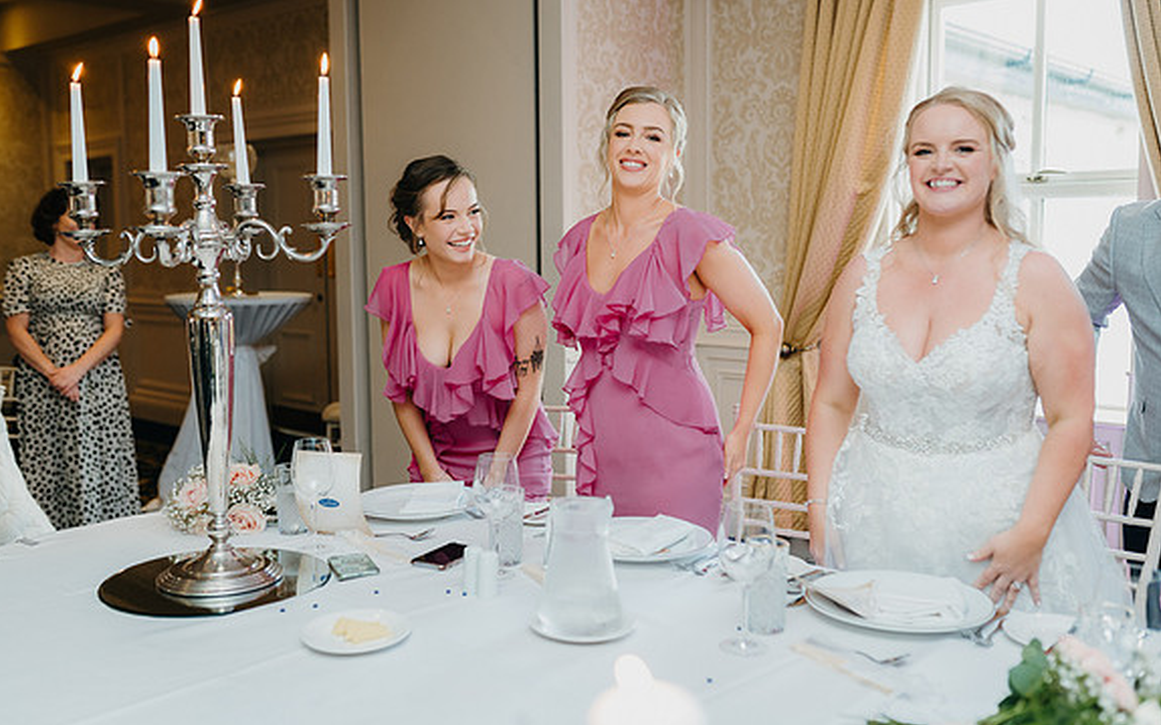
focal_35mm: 36
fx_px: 1139
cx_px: 577
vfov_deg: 35.3
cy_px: 340
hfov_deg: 54.0
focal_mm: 35
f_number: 2.2
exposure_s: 1/160
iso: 1250
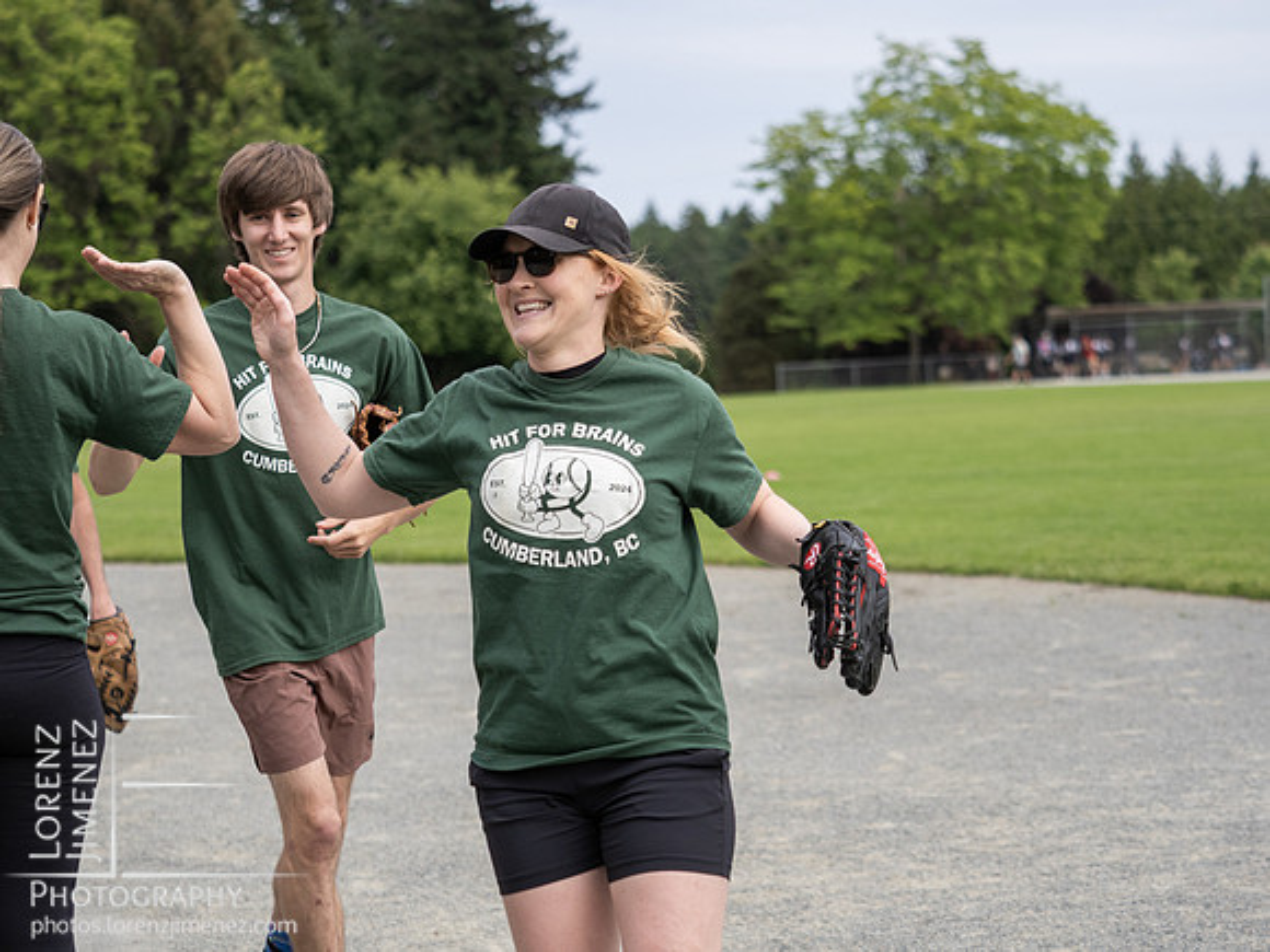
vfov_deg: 13.5
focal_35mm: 110
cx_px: 635
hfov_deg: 17.9
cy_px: 476
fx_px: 4036
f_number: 2.8
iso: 320
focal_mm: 55
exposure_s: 1/1600
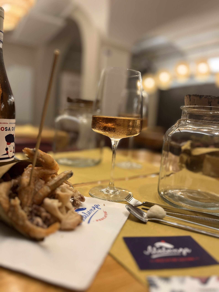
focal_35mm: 26
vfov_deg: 67.3
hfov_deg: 53.1
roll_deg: -3.9
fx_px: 219
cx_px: 110
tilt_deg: -6.3
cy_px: 146
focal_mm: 5.1
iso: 125
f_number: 1.6
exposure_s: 1/100
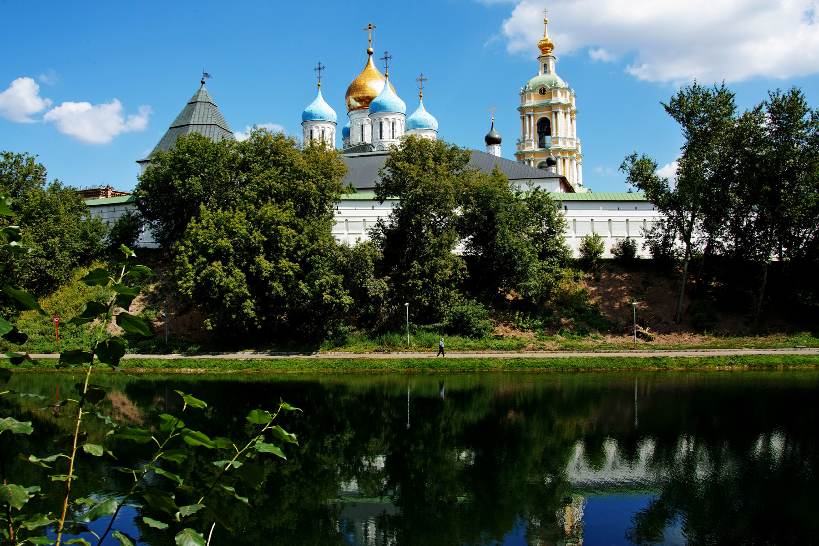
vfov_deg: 41.1
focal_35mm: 32
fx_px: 728
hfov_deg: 58.7
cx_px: 410
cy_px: 273
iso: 100
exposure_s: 1/160
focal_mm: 24
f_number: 9
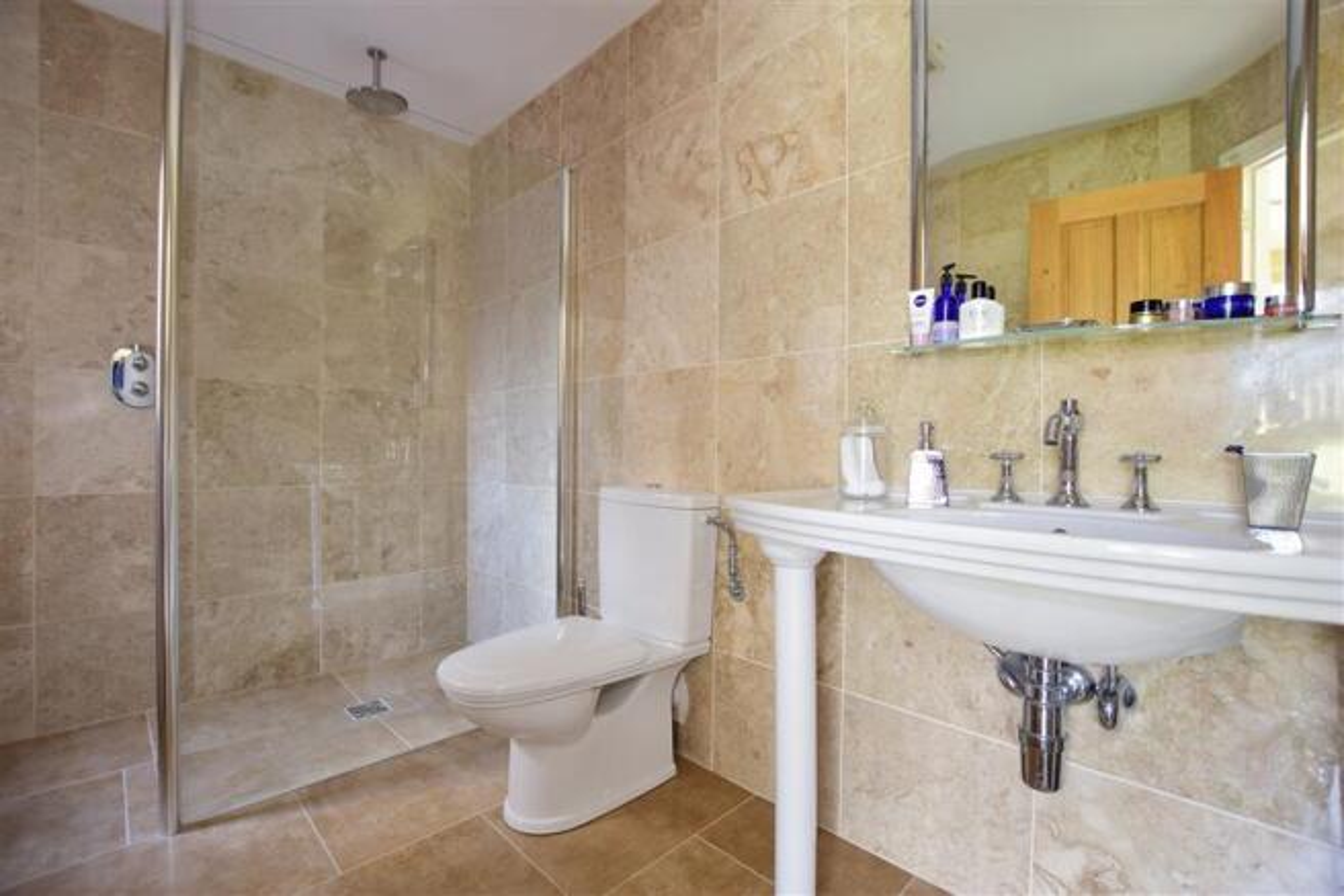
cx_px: 672
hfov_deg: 100.4
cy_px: 448
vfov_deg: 77.3
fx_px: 560
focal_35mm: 15
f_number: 5
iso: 200
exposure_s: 1/5
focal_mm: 10
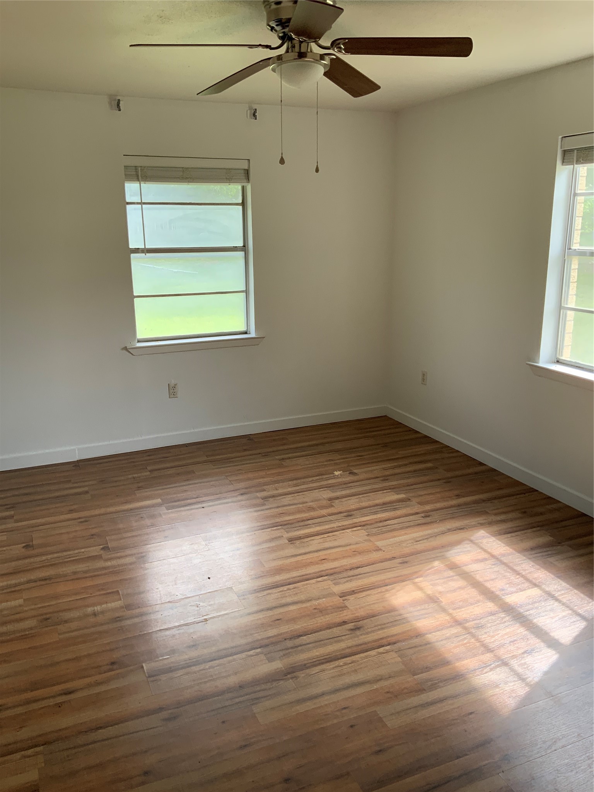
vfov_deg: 61.7
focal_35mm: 29
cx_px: 297
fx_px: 664
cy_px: 396
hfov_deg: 48.2
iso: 32
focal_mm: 3
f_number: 1.8
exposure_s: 1/122
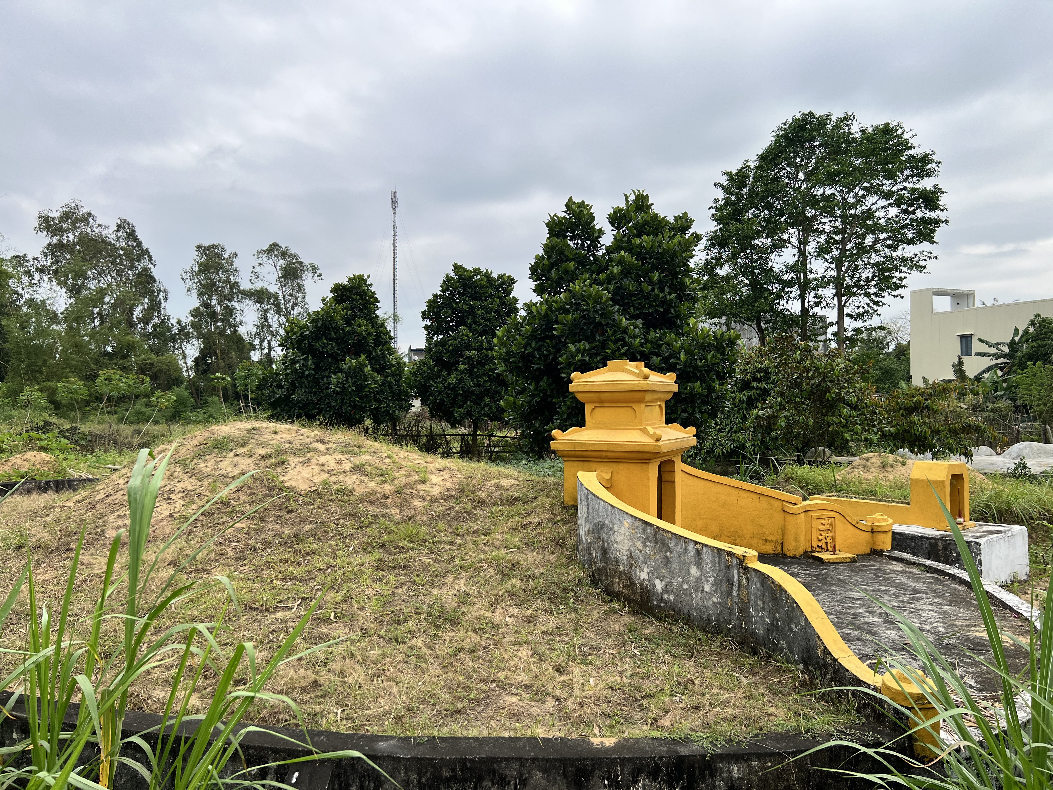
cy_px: 395
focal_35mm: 26
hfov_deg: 67.3
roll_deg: +0.0
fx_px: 791
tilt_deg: -0.3
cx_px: 526
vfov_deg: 53.1
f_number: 1.5
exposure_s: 1/2353
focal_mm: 5.7
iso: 50
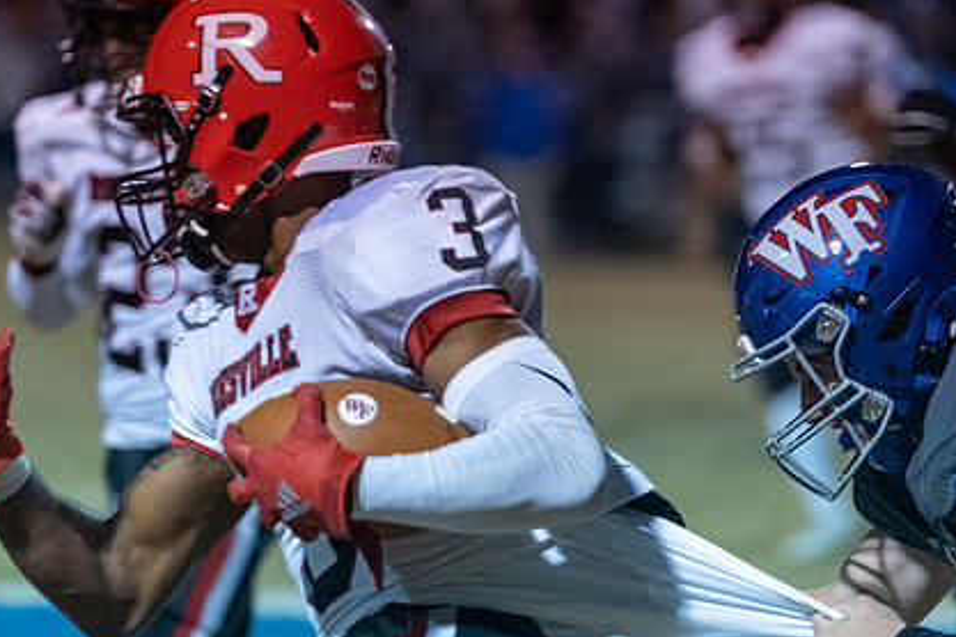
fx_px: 7860
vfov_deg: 4.6
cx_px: 413
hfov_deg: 7.0
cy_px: 317
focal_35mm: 296
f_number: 3.2
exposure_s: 1/640
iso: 6400
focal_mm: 191
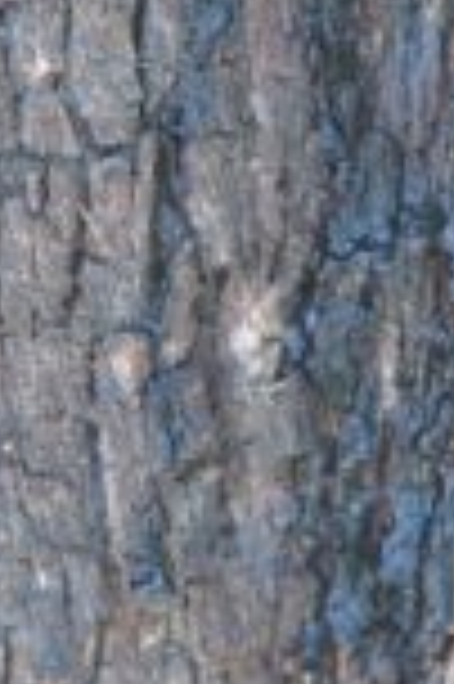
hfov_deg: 4.1
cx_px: -247
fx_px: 6370
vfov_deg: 6.1
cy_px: -166
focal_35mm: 336
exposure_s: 1/110
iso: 125
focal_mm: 33
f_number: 1.4
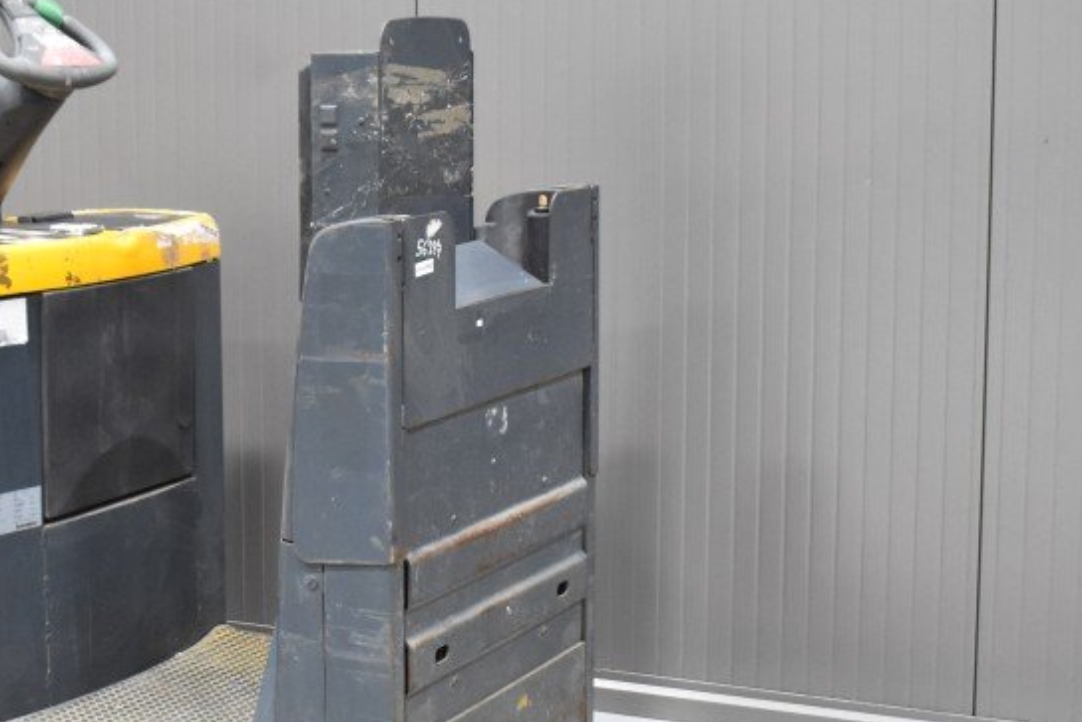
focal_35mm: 76
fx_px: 2288
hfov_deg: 26.5
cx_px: 364
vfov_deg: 17.9
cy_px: 368
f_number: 4
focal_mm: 23
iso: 1600
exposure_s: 1/50
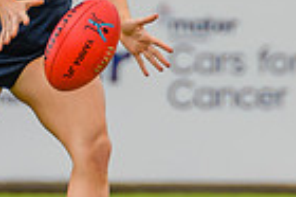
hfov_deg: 0.6
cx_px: 77
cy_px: 188
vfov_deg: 0.4
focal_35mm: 3518
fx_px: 28892
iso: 800
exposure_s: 1/2000
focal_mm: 420
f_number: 6.3
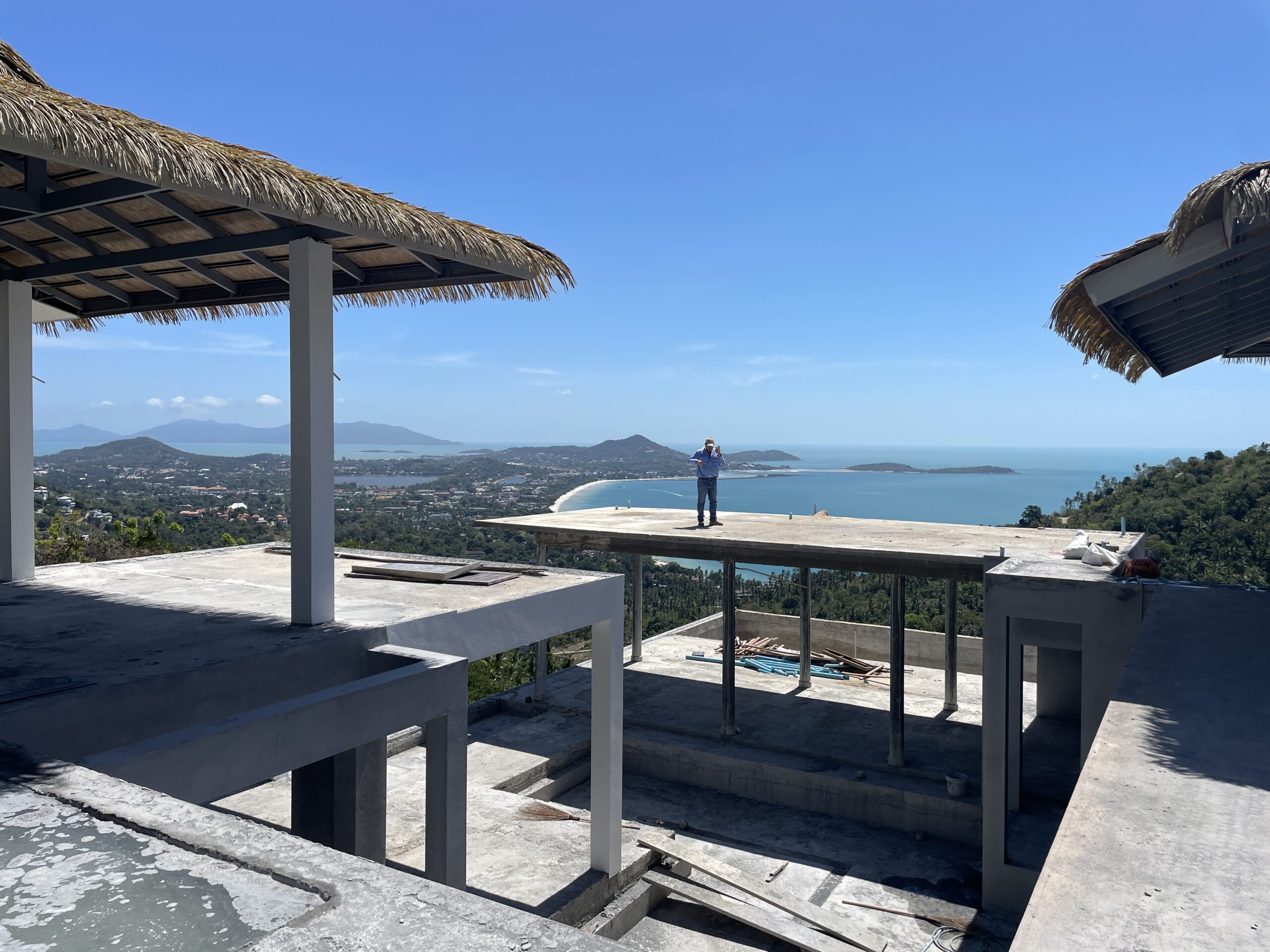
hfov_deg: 67.3
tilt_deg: -1.3
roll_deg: +0.6
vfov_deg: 53.1
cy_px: 476
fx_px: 954
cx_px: 635
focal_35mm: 26
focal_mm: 4.2
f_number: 1.6
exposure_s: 1/5556
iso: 32
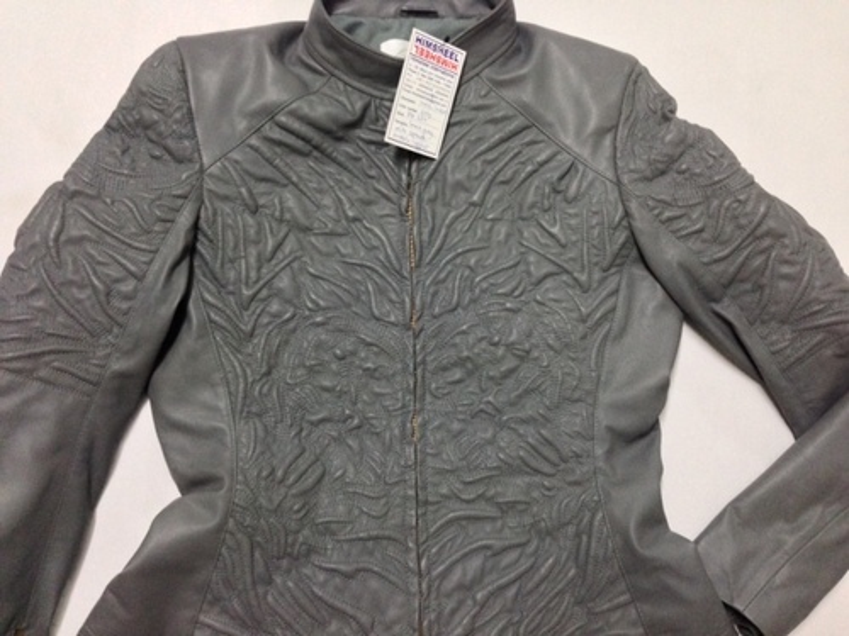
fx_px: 809
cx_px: 424
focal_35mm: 33
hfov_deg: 55.4
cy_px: 318
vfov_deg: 42.9
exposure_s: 1/15
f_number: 2.4
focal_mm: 4.12
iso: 400
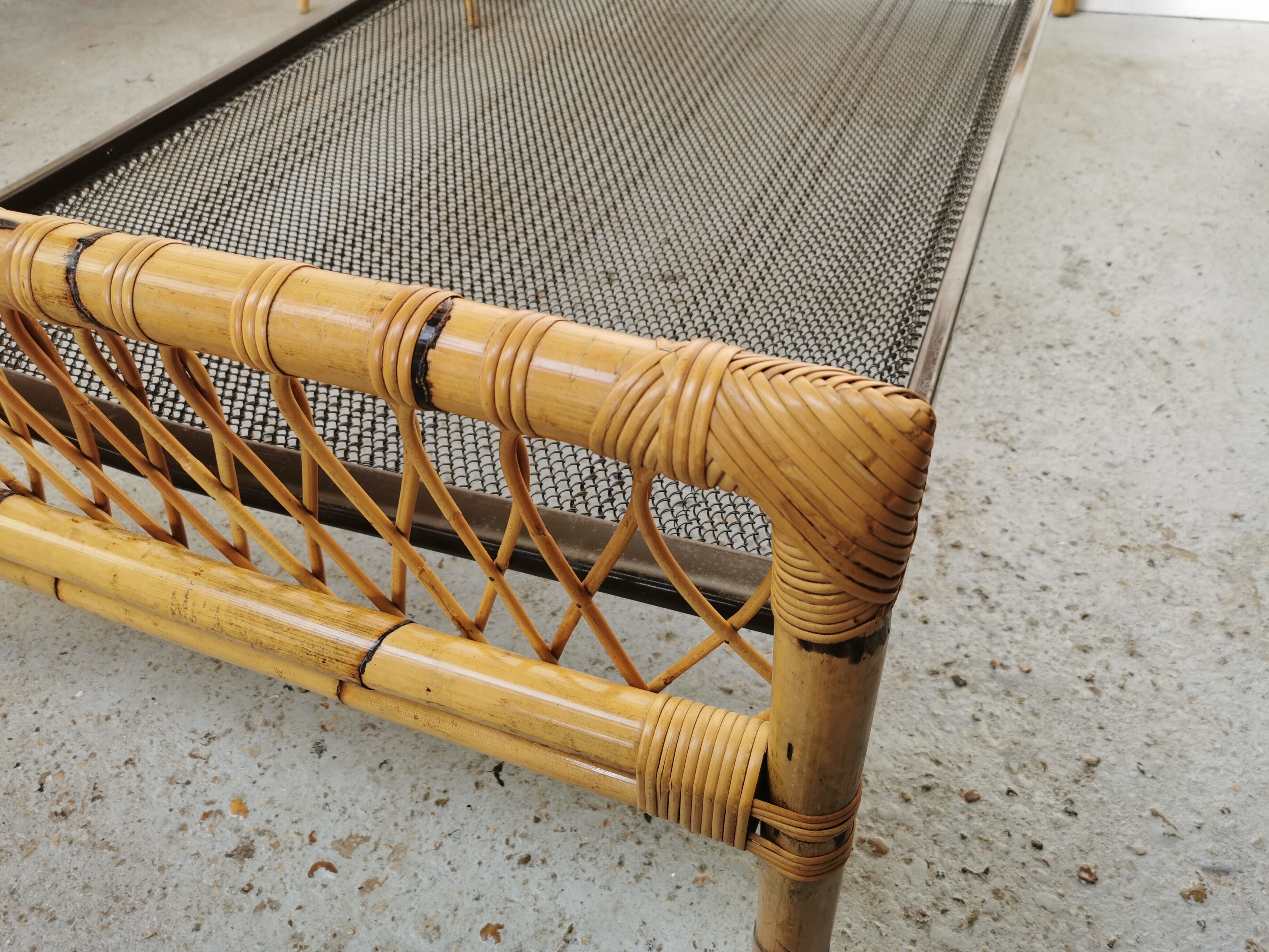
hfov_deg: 65.3
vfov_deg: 51.4
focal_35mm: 27
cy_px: 476
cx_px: 634
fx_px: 990
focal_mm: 5.58
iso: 50
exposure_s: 1/144
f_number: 1.8
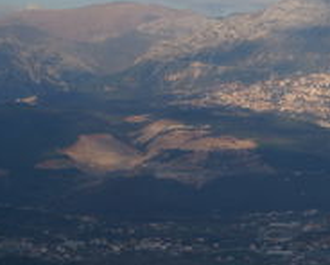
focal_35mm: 183
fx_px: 1791
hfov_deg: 10.4
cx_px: 364
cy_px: 80
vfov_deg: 8.5
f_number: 11
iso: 100
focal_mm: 50
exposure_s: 1/125
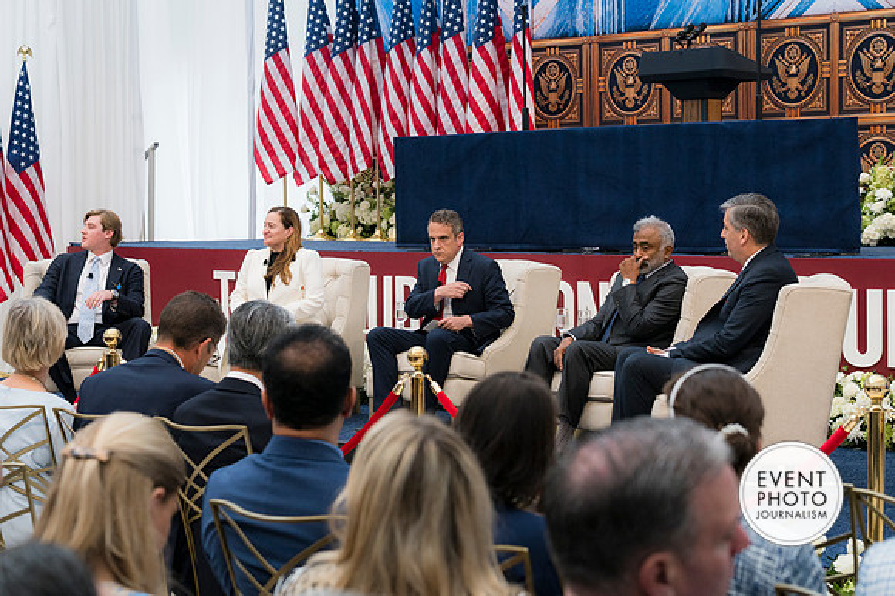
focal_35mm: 72
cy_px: 298
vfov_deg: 18.9
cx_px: 448
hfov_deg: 28.1
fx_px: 1789
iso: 450
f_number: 4
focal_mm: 48
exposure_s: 1/160
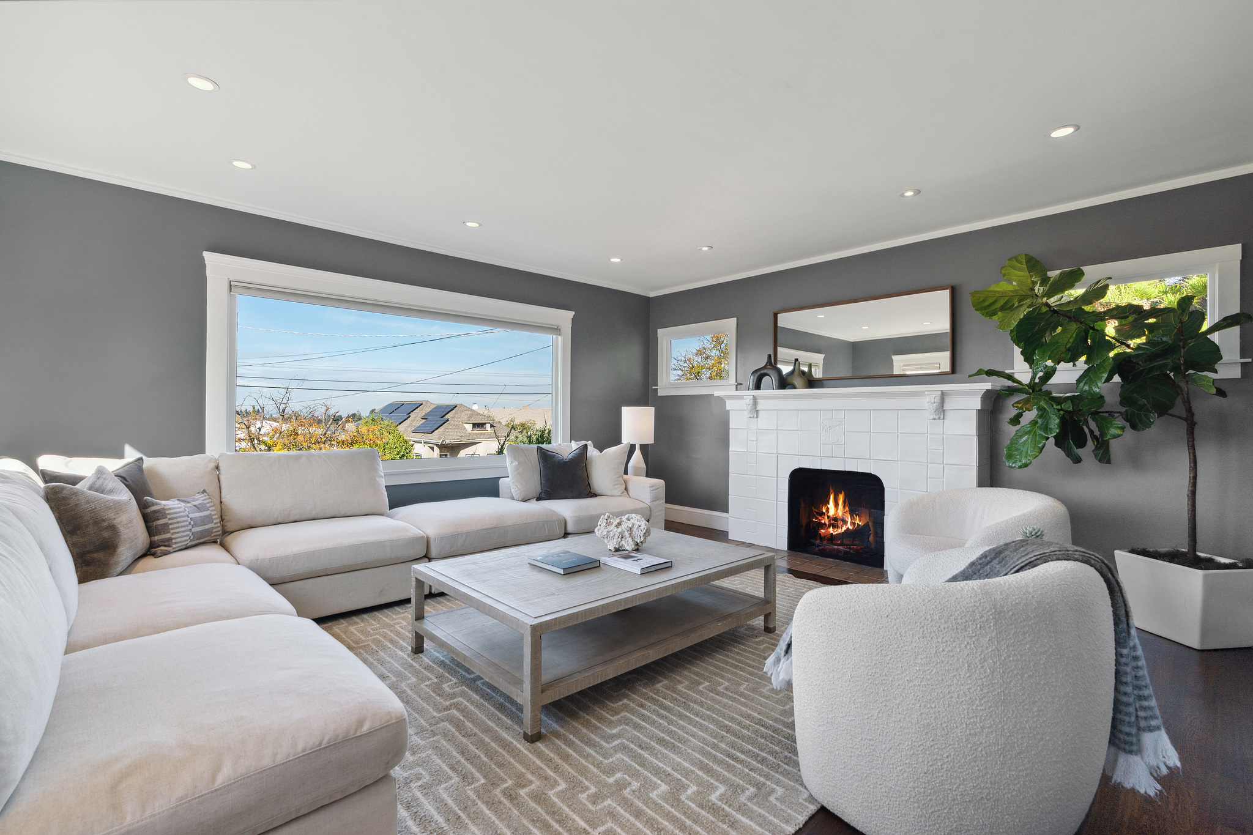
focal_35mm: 16
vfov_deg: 73.7
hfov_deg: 96.7
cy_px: 418
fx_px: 557
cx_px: 626
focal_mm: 16
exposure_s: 1/160
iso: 320
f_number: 9
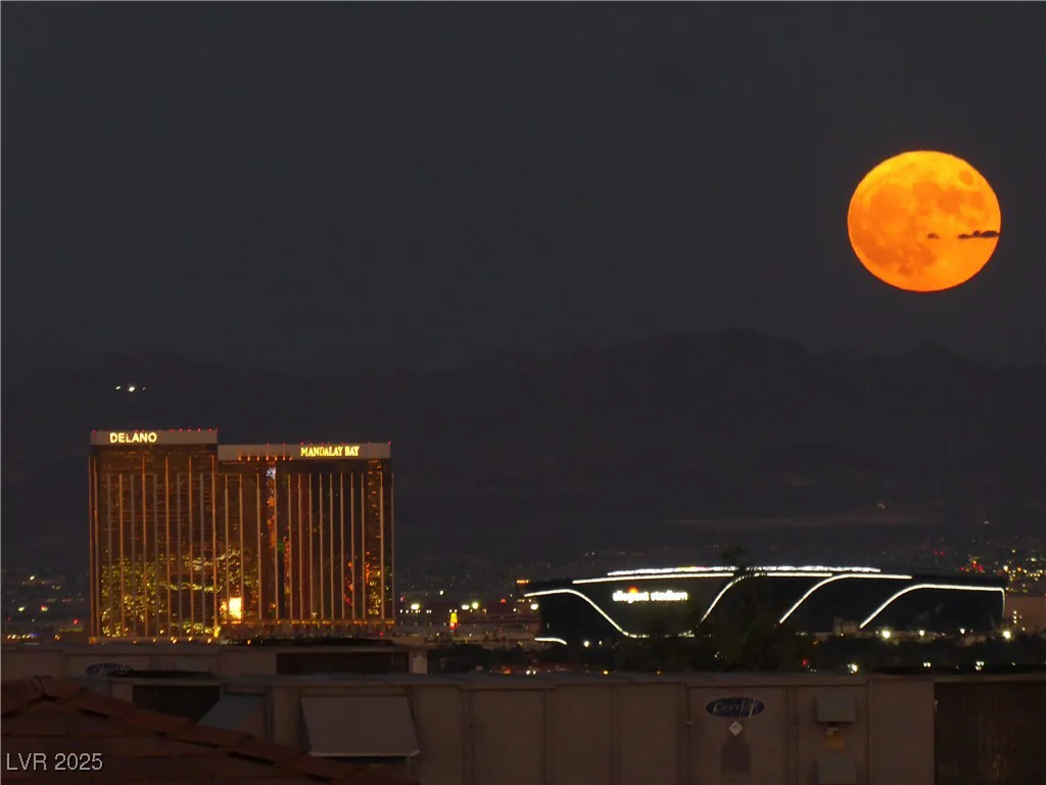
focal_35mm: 537
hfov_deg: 3.7
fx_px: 16227
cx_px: 523
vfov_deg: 2.8
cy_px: 392
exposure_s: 1/8
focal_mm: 96.2
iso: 400
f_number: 6.1
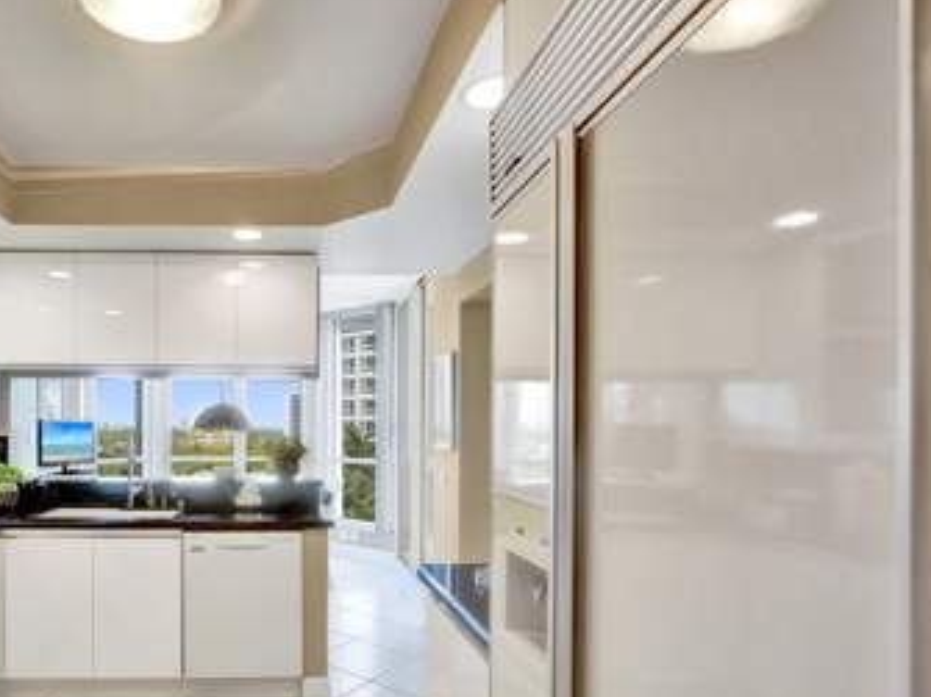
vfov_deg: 60.5
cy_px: 419
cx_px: 283
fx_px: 591
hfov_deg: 73.2
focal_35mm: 22
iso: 400
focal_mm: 16
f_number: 4
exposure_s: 1/160
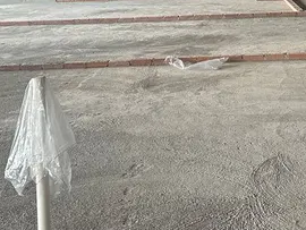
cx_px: 236
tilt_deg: +1.8
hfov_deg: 25.0
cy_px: -86
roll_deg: +0.7
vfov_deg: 17.7
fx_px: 681
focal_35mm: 77
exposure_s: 1/71
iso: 125
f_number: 1.5
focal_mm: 5.7
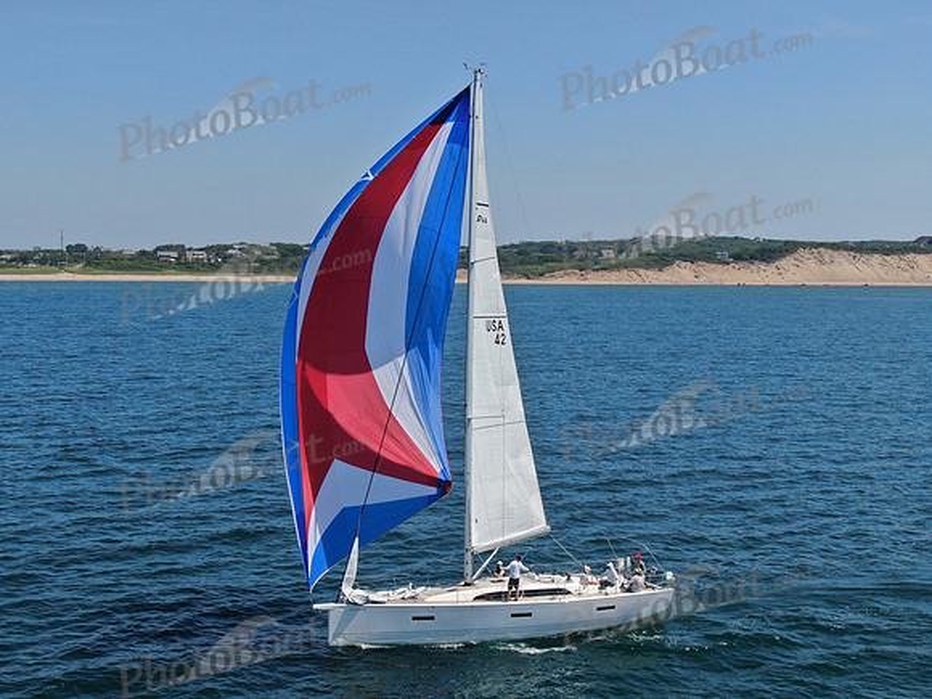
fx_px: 1292
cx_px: 466
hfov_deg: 39.7
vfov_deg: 30.3
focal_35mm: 48
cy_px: 350
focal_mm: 8.6
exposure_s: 1/1000
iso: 100
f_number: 3.8
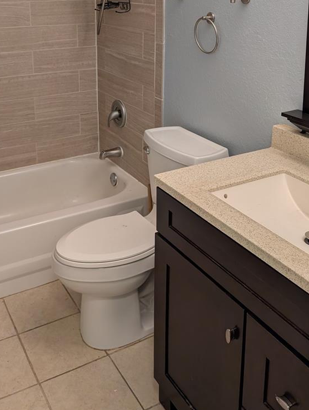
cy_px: 83
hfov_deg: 36.8
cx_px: 120
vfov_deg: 45.4
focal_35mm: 39
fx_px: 463
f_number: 1.68
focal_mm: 6.9
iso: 173
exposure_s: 1/120
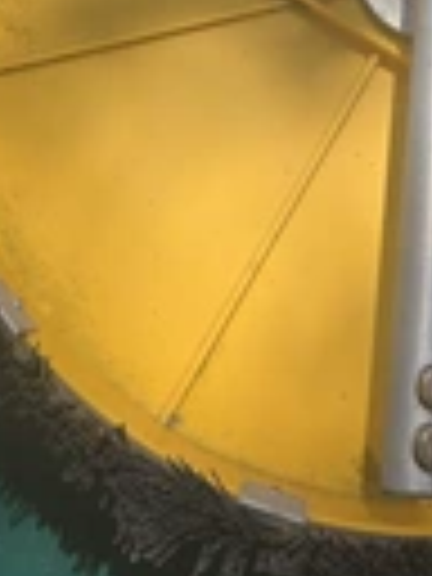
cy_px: -148
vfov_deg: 24.1
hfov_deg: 20.0
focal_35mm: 72
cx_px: 392
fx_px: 1198
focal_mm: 5.4
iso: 25
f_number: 1.8
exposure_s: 1/1232
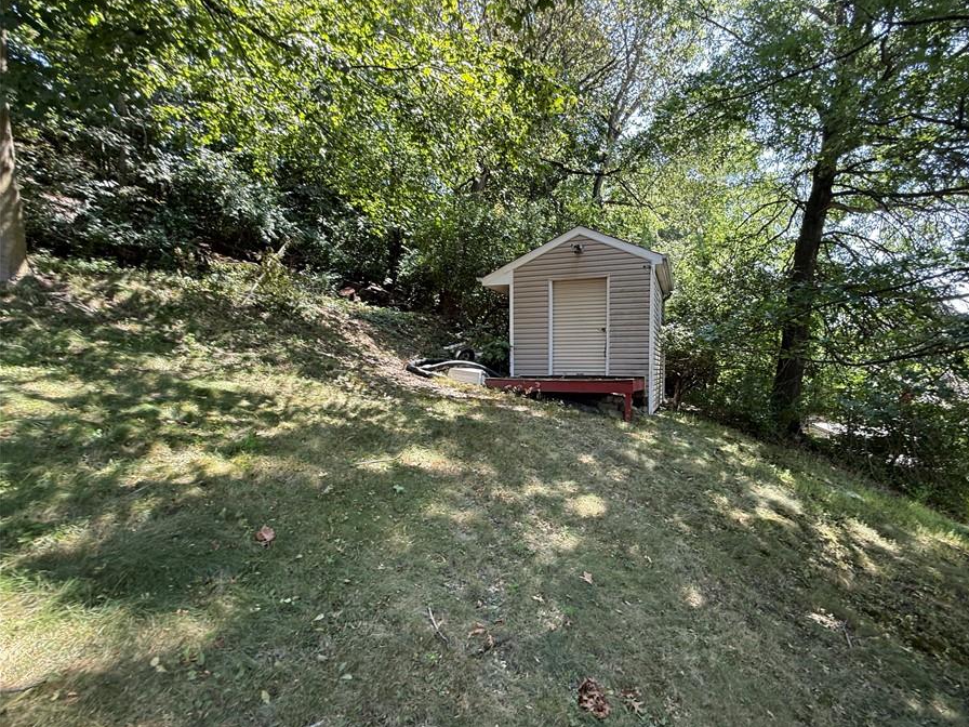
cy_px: 394
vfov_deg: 78.0
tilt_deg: -1.6
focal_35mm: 16
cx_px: 553
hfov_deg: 93.9
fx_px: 448
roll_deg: -0.4
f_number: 2.2
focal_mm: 2.22
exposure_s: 1/99
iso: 64
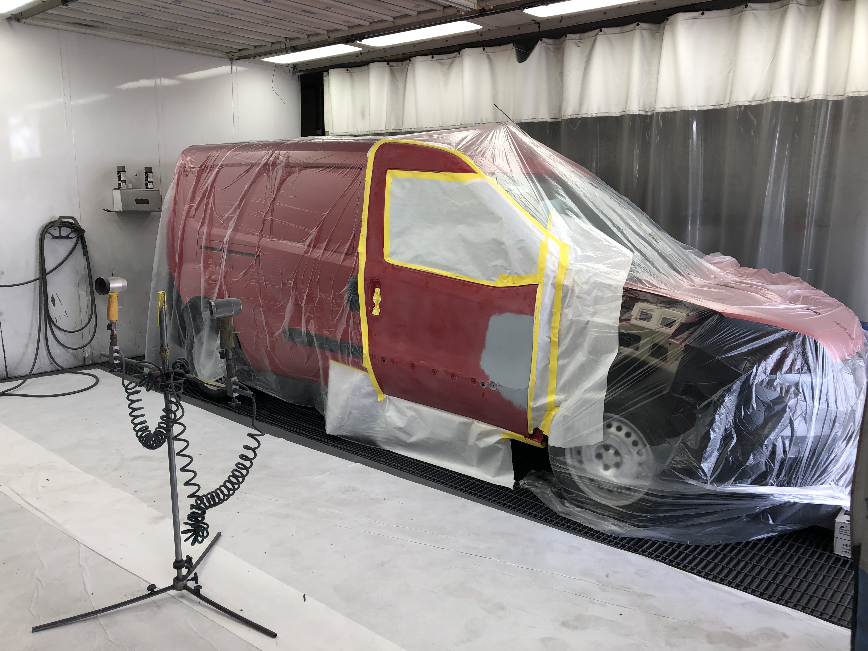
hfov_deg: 63.4
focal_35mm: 28
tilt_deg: -8.5
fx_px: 702
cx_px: 434
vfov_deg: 49.7
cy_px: 326
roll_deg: -0.7
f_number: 1.8
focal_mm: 3.99
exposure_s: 1/120
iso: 40
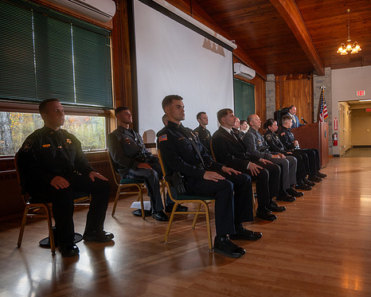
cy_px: 152
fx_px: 308
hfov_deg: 61.4
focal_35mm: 28
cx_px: 230
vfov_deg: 51.5
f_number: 4
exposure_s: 1/200
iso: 1000
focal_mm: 24
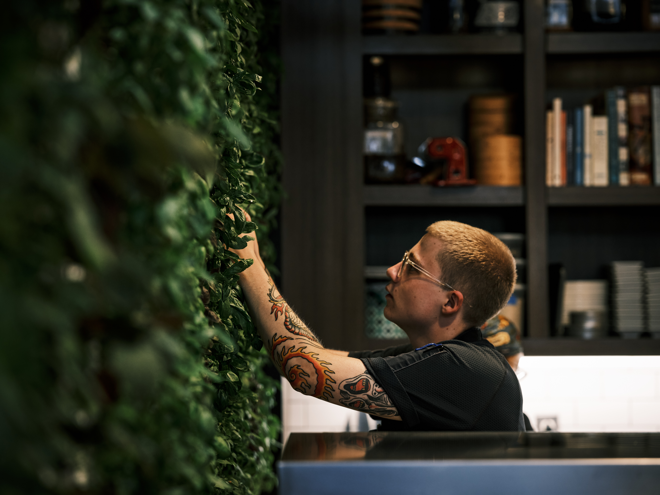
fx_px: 1659
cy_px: 248
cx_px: 330
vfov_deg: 17.0
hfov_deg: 22.5
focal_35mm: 87
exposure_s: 1/160
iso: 1600
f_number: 3.2
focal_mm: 110
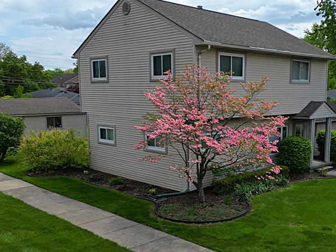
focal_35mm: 42
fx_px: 408
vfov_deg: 34.3
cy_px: 146
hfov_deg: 44.3
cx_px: 215
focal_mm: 6.7
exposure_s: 1/3000
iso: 100
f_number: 1.7
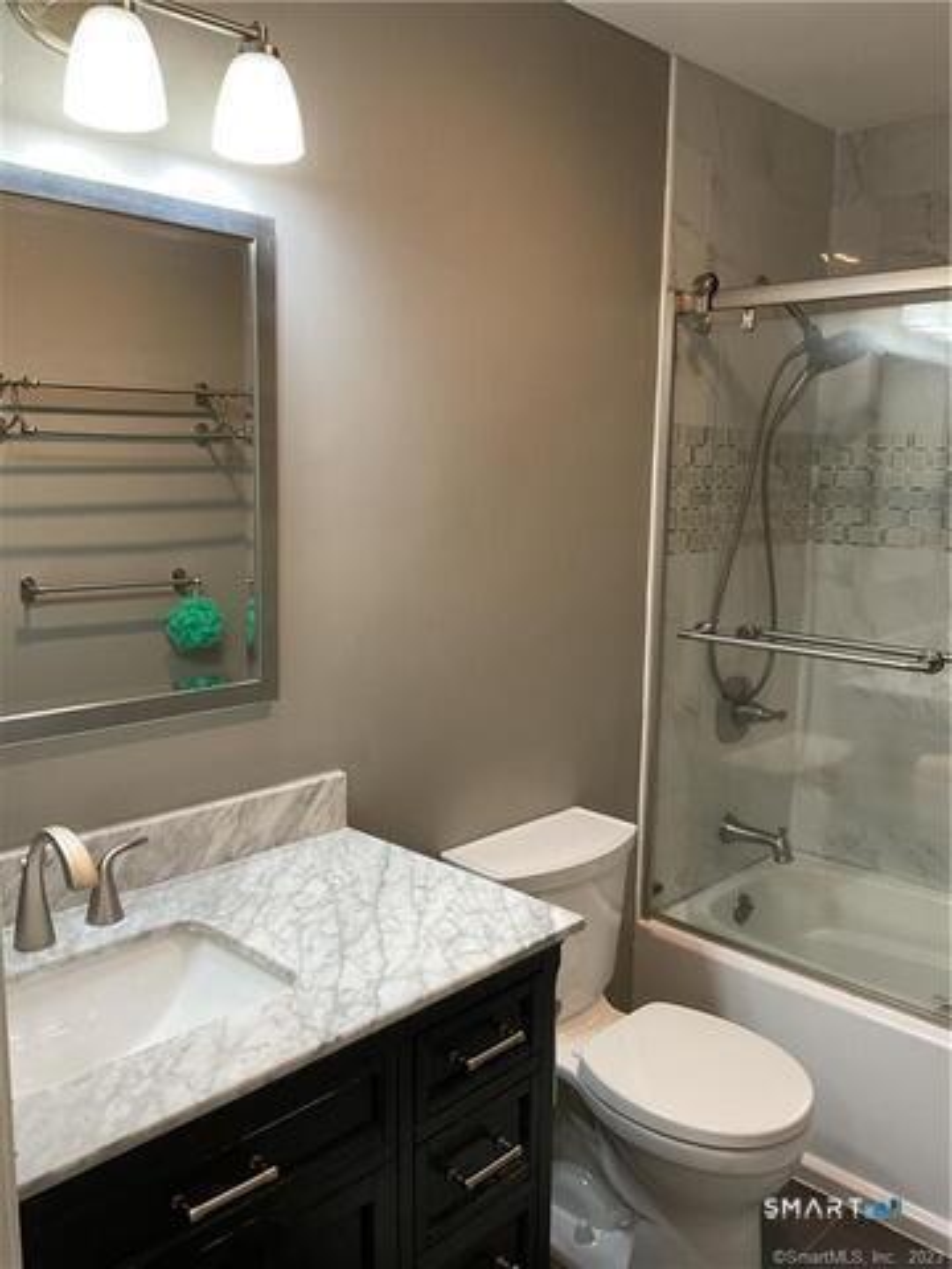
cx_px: 476
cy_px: 634
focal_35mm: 29
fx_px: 1063
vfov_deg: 61.7
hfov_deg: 48.2
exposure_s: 1/60
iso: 80
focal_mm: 3
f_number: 1.8
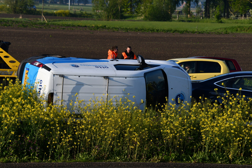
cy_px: 84
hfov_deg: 11.8
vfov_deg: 7.9
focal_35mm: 174
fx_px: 1218
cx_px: 126
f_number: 8
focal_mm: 116
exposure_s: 1/500
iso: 160
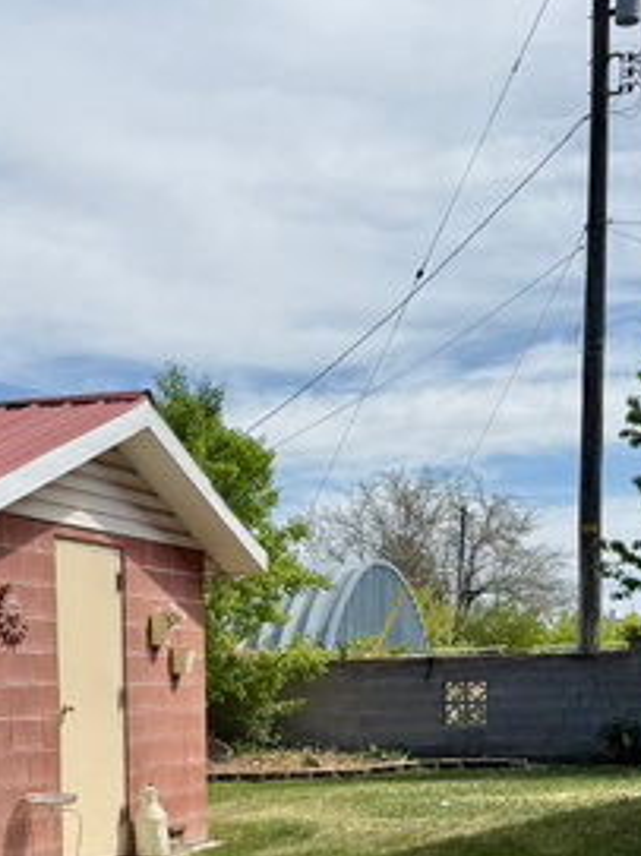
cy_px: 809
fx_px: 1680
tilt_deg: -2.7
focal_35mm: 68
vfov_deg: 27.3
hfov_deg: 21.5
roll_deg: -0.1
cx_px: 234
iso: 80
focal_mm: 6.76
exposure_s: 1/7353
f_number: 1.78
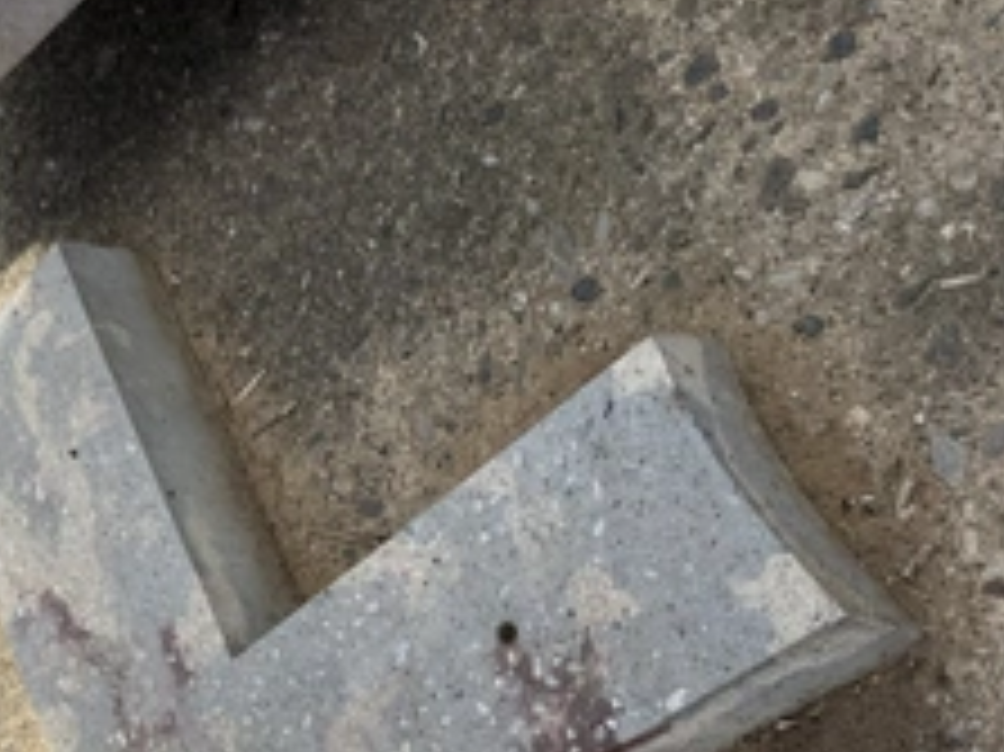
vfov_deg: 31.5
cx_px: 365
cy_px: 720
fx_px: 1246
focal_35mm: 43
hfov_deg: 43.5
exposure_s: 1/3425
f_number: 1.78
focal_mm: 6.76
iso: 80
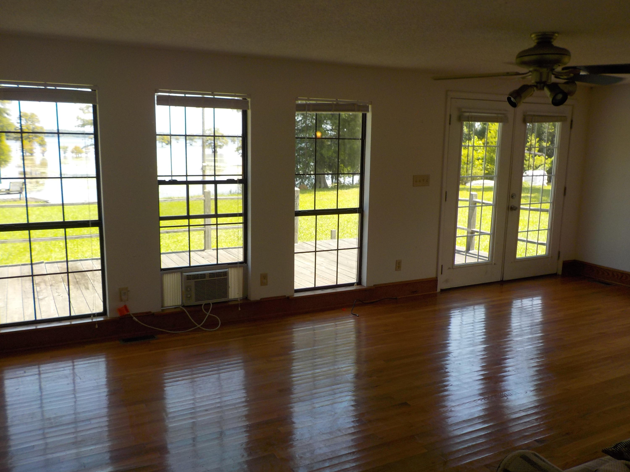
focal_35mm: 30
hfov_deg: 60.0
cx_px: 315
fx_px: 546
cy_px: 236
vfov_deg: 46.8
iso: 125
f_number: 3.3
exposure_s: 1/200
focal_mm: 4.1
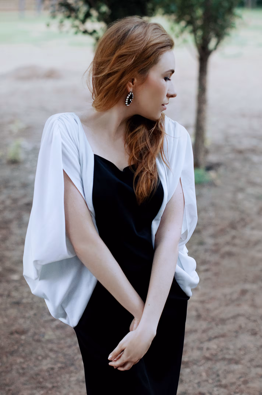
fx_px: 821
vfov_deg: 27.0
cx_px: 131
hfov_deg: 18.1
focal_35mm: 75
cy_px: 198
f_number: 2.5
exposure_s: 1/125
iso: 400
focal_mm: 50
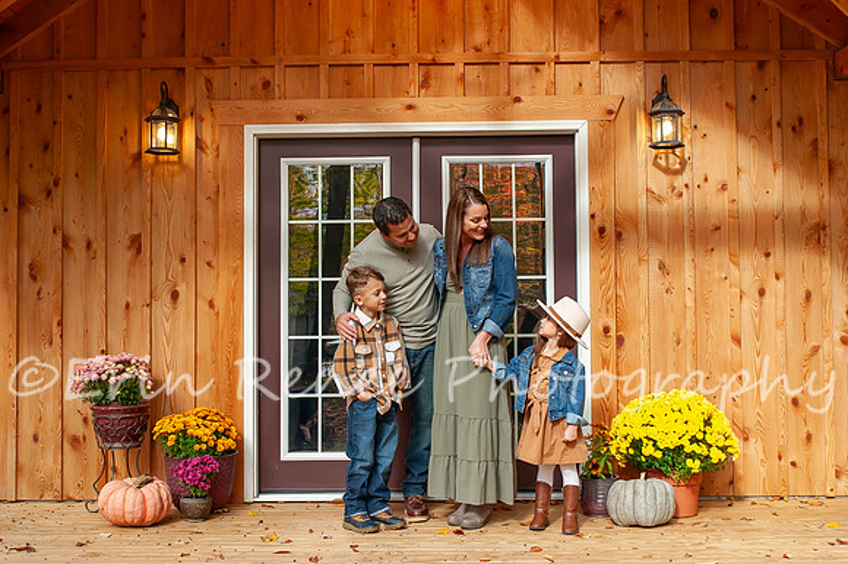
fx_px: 1046
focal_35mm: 44
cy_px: 268
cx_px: 442
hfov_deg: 44.1
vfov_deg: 30.2
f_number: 5.6
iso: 500
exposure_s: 1/160
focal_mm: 30
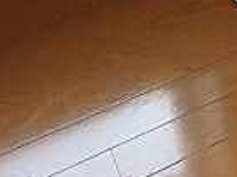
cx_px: 379
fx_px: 664
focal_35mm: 97
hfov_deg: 17.7
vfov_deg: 14.1
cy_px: -99
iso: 125
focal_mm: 3.7
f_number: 3.5
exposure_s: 1/60
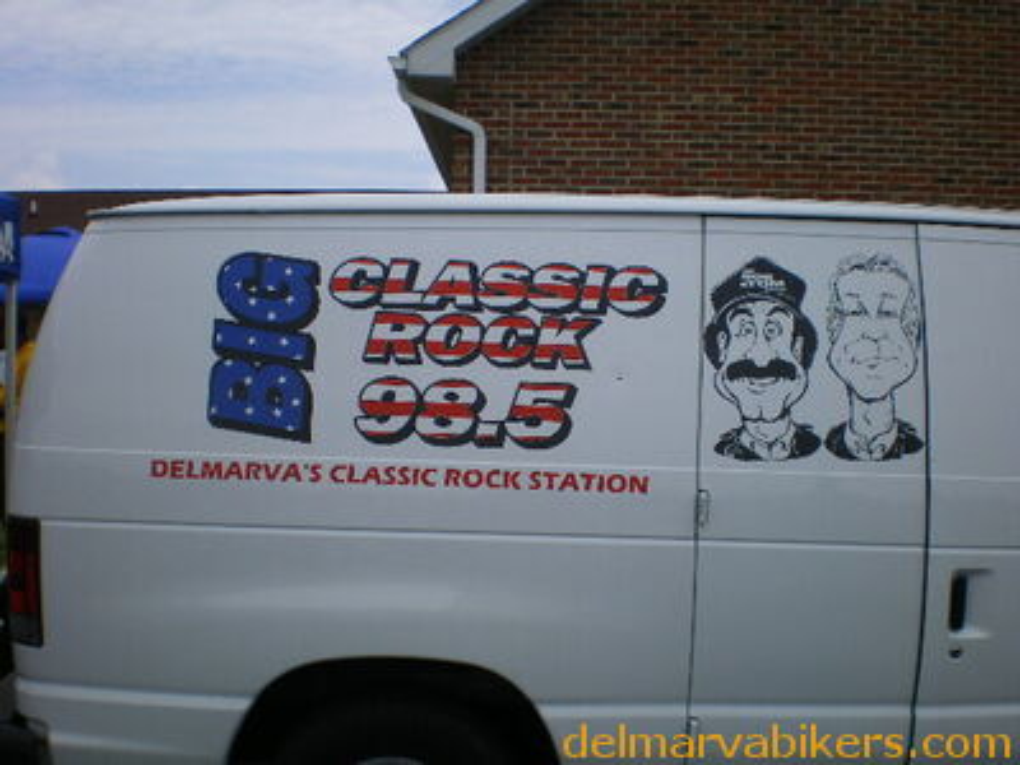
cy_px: 382
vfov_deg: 37.7
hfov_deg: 49.0
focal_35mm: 38
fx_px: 1120
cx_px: 510
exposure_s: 1/500
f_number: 4.6
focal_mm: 6.3
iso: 64
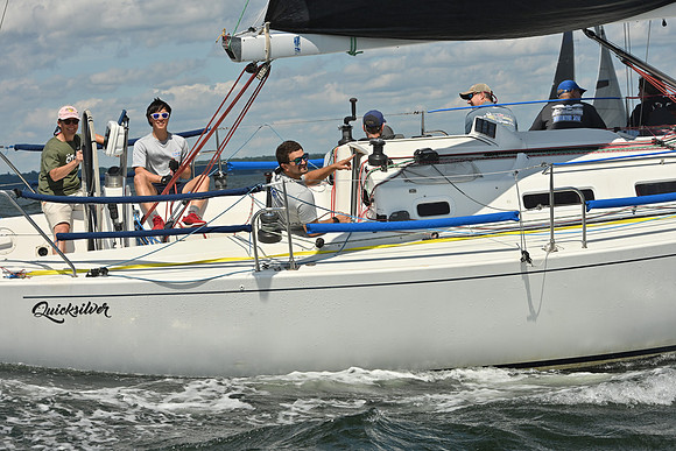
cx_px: 338
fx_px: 1841
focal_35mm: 98
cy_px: 226
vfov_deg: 14.0
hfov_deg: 20.8
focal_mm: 98
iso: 250
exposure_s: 1/1250
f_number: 11
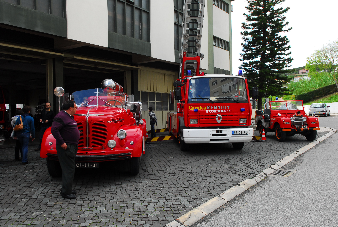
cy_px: 114
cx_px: 169
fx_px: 282
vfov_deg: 43.7
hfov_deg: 61.9
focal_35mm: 30
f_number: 8
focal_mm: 20
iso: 400
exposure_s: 1/250
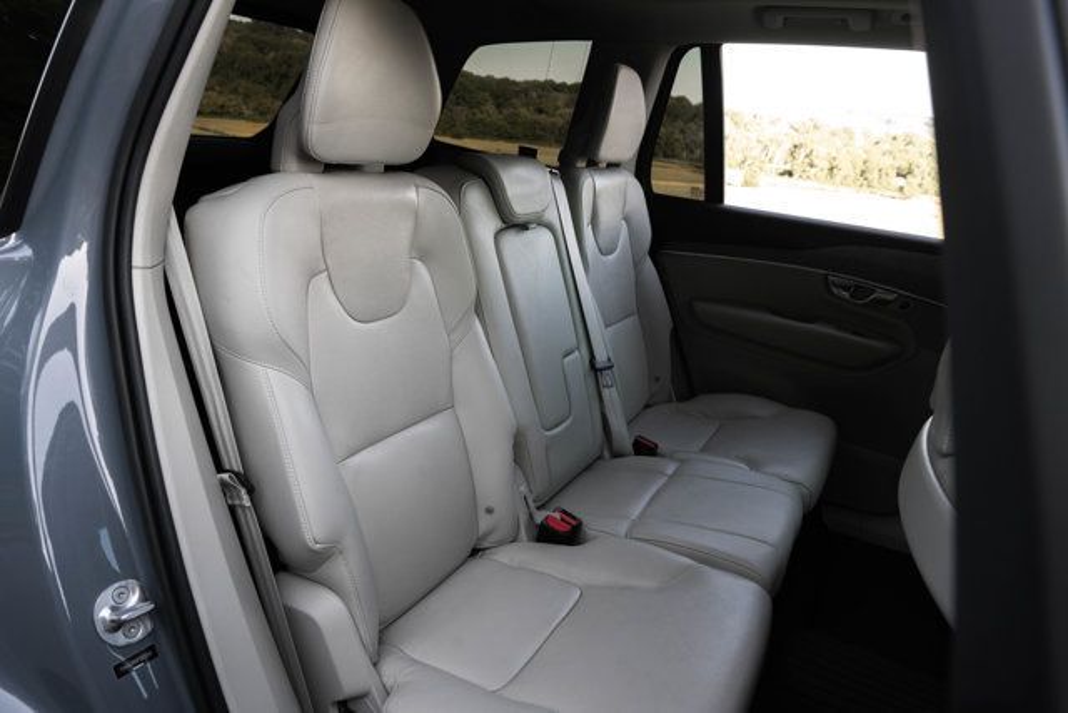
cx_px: 534
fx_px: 712
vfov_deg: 53.2
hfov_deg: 73.7
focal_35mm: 24
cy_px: 356
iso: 1000
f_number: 6.3
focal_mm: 24
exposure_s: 1/200
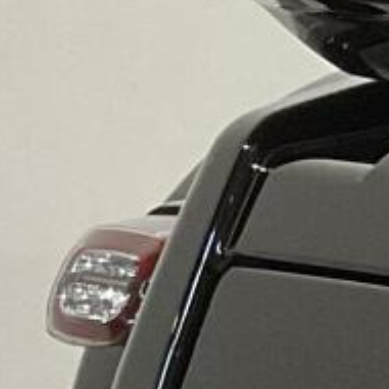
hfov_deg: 6.0
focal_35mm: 270
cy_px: 276
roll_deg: +1.2
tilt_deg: -11.1
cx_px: 1218
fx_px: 3433
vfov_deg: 6.5
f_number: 1.8
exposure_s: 1/60
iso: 125
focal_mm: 3
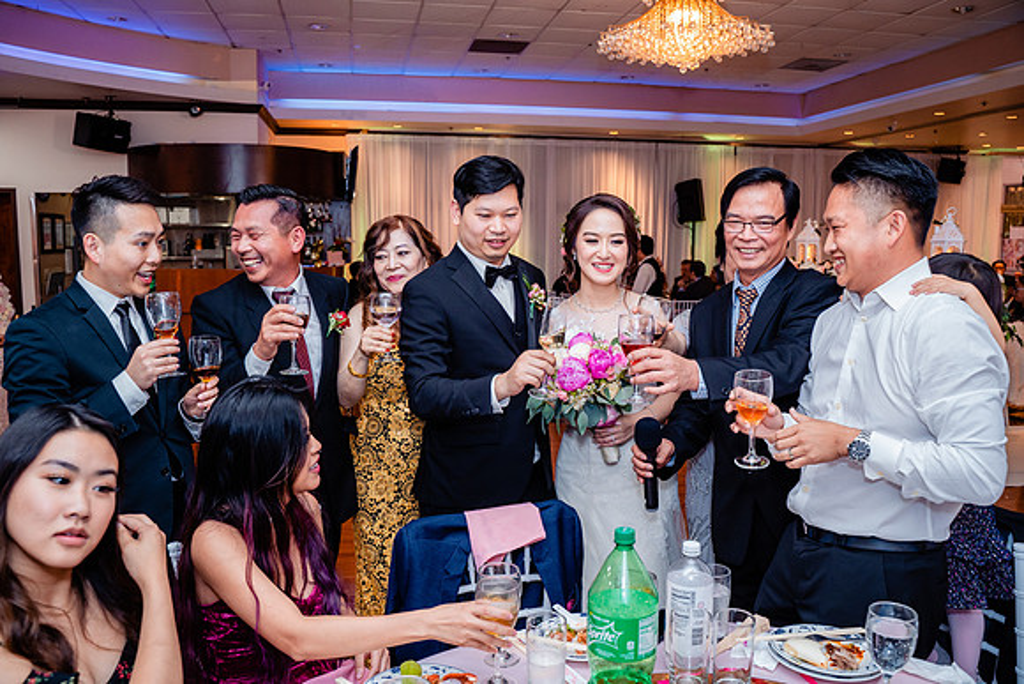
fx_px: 797
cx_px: 512
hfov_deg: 65.5
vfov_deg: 46.4
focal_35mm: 28
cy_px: 342
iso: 1600
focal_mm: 28
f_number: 4.5
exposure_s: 1/160
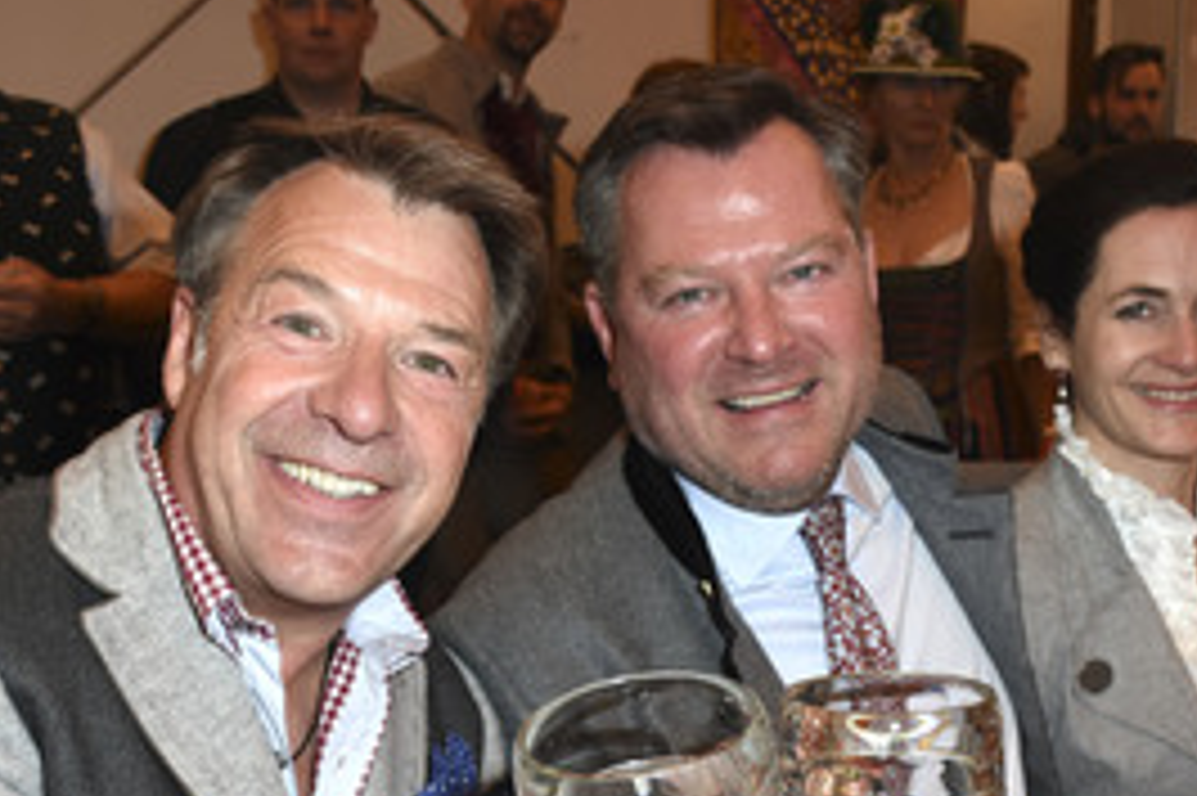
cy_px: 639
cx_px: 614
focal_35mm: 56
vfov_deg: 23.8
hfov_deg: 35.7
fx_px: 1861
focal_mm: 22
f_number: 5.6
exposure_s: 1/160
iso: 800
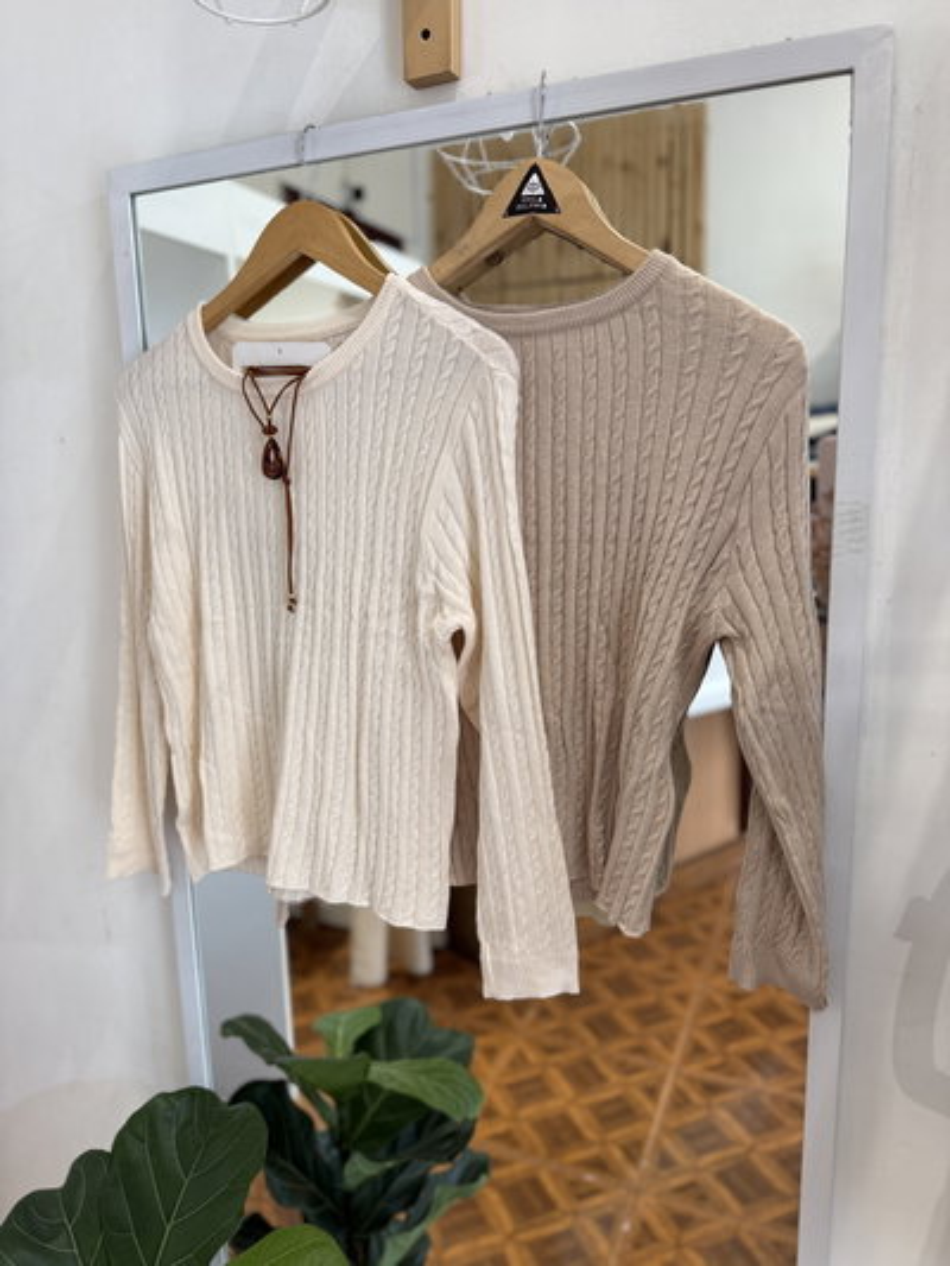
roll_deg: +0.9
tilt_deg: -9.7
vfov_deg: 71.6
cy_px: 633
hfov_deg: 56.8
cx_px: 475
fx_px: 878
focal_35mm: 24
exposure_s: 1/121
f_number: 1.78
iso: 160
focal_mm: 6.76
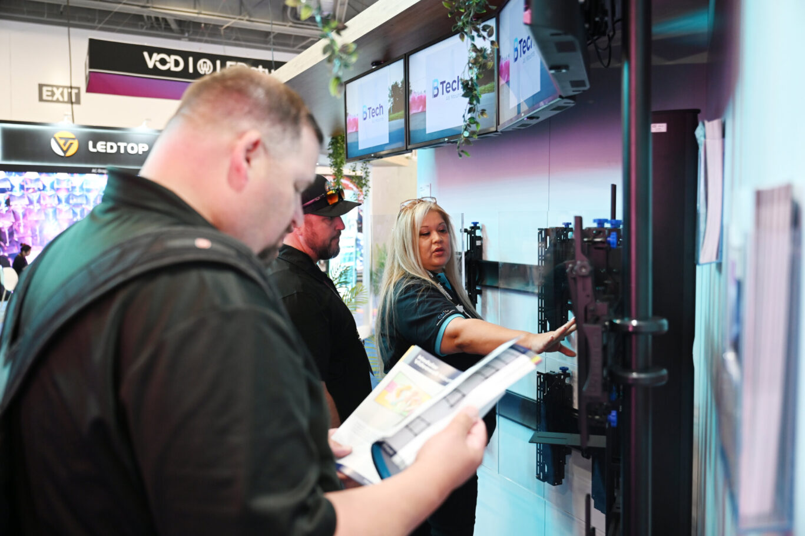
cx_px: 402
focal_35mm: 33
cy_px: 268
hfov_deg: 57.2
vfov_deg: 39.9
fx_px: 738
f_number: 3.2
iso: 1250
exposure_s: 1/125
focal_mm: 33
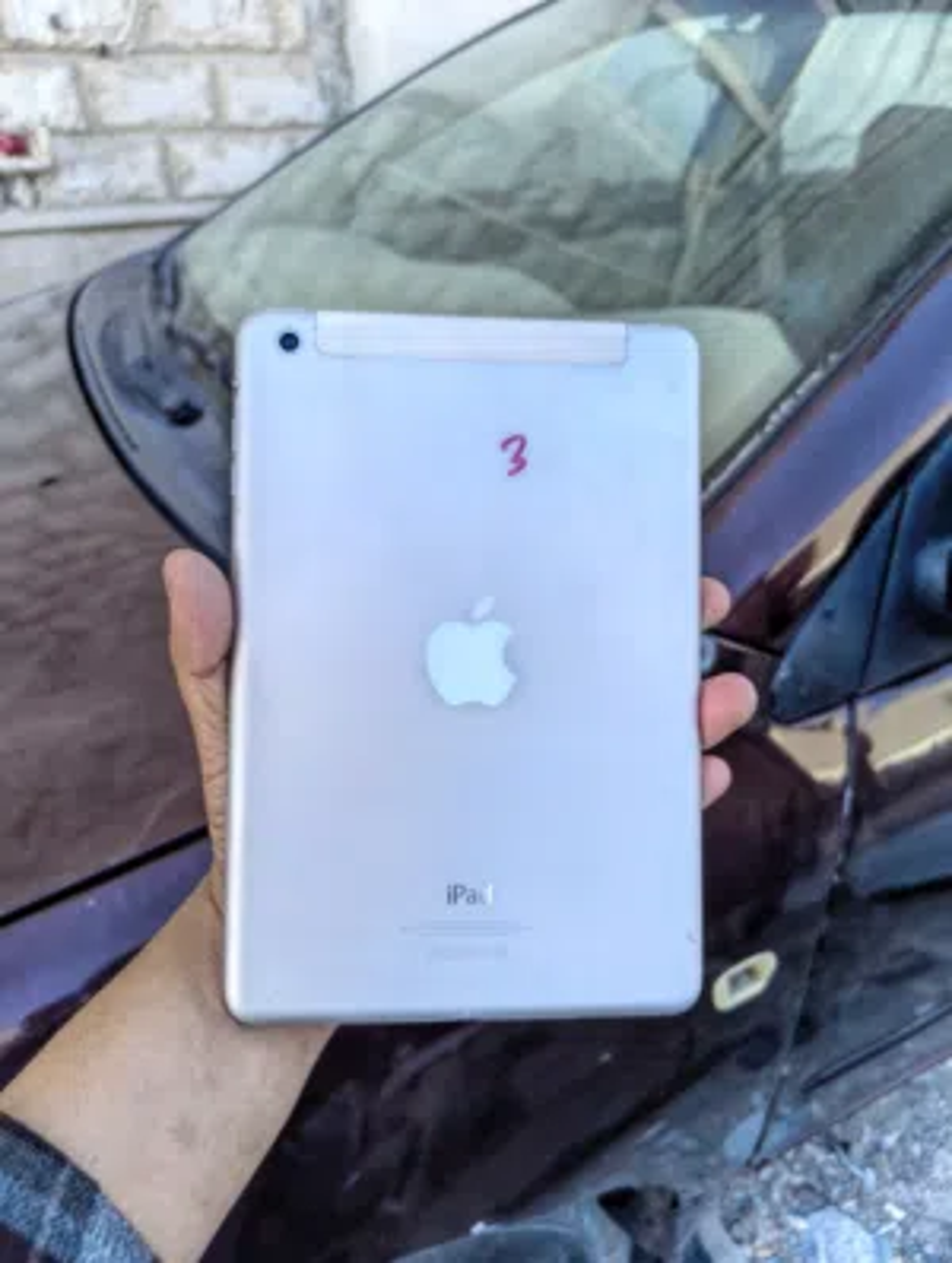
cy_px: 632
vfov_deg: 71.5
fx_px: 877
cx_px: 476
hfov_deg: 57.0
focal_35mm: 24
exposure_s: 1/166
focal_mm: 5.56
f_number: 1.87
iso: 100
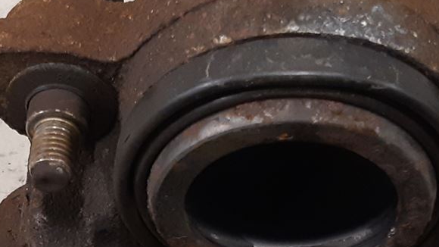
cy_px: 317
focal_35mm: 100
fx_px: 1164
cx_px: 157
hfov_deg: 21.3
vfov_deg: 11.8
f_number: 1.7
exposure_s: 1/50
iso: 250
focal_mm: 3.93
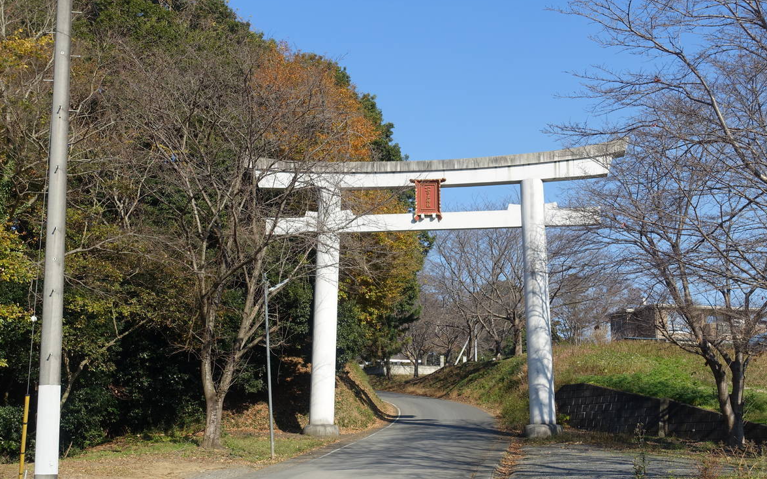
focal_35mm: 51
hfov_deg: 39.6
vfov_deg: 25.3
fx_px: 1066
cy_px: 247
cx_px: 388
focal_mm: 17.9
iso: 125
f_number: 5.6
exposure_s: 1/400
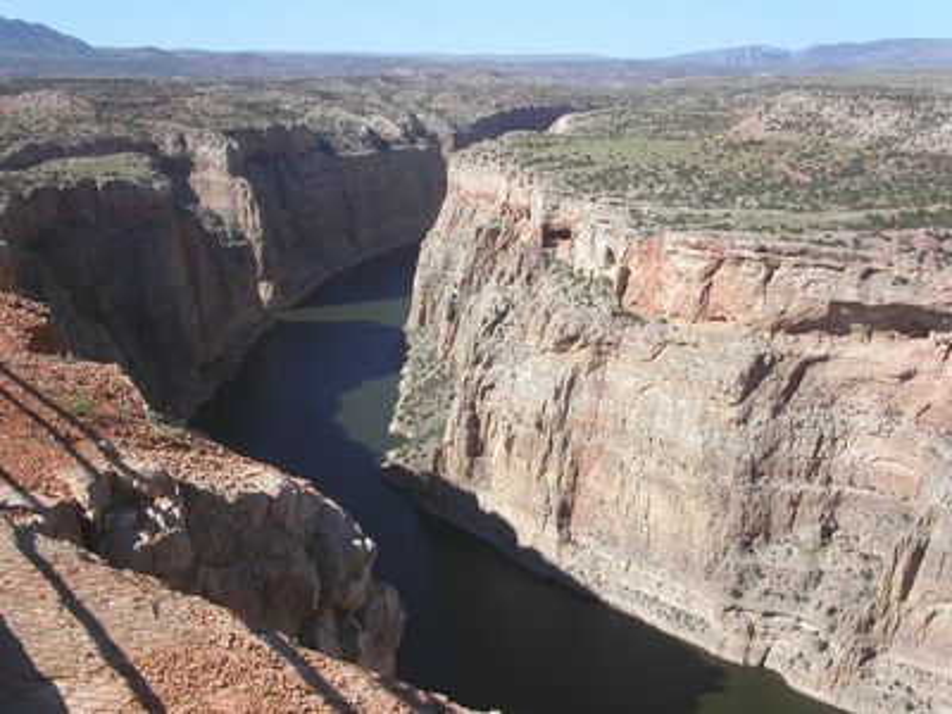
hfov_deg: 49.0
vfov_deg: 37.7
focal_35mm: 38
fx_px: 1045
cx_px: 476
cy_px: 357
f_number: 8
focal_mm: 7.8
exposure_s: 1/350
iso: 100
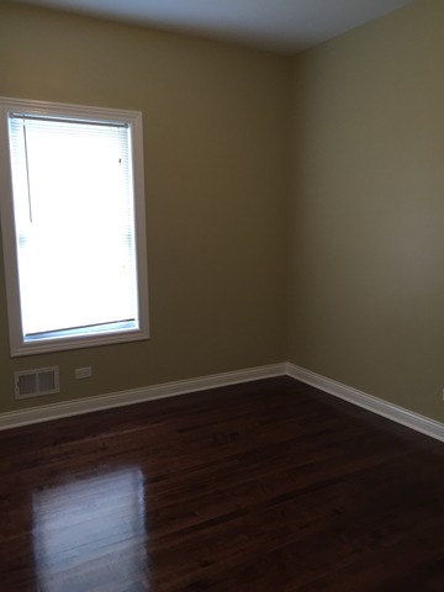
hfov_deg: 48.2
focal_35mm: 29
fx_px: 496
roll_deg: +0.6
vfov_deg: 61.7
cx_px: 222
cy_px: 296
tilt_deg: -7.1
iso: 100
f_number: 2.2
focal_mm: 4.15
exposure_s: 1/30
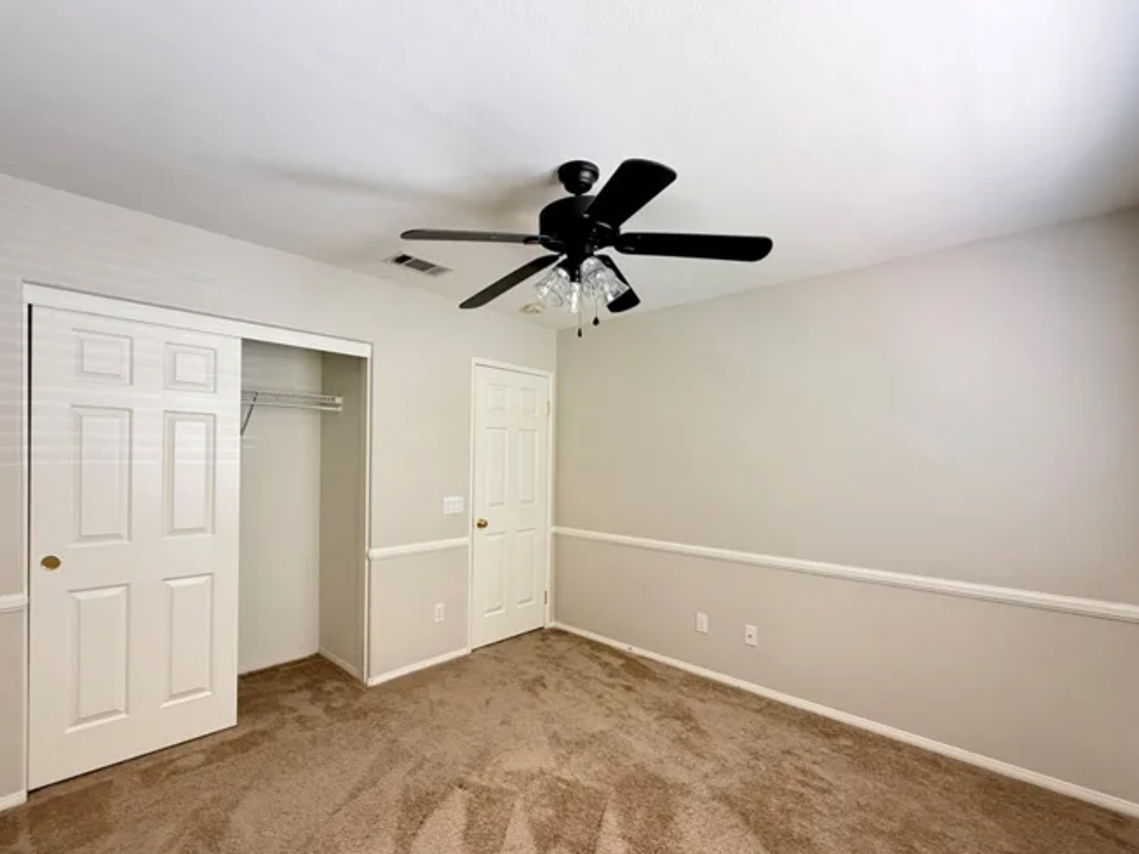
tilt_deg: -0.7
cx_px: 527
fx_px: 526
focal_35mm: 16
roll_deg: -0.6
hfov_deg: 94.3
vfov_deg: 77.9
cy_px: 462
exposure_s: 1/60
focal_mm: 2.22
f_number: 2.2
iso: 500
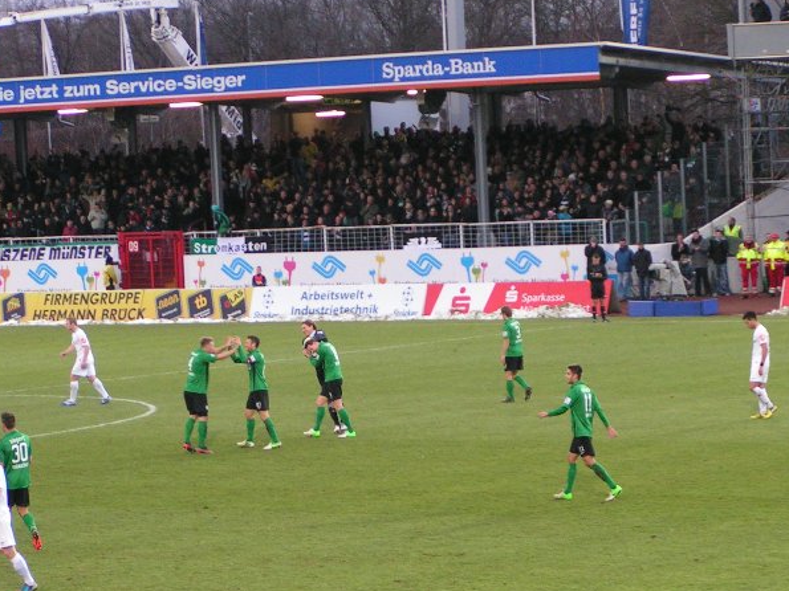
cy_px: 327
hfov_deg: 12.4
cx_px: 389
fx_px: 3646
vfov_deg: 9.3
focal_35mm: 160
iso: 160
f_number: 3.5
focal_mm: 18.2
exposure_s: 1/100
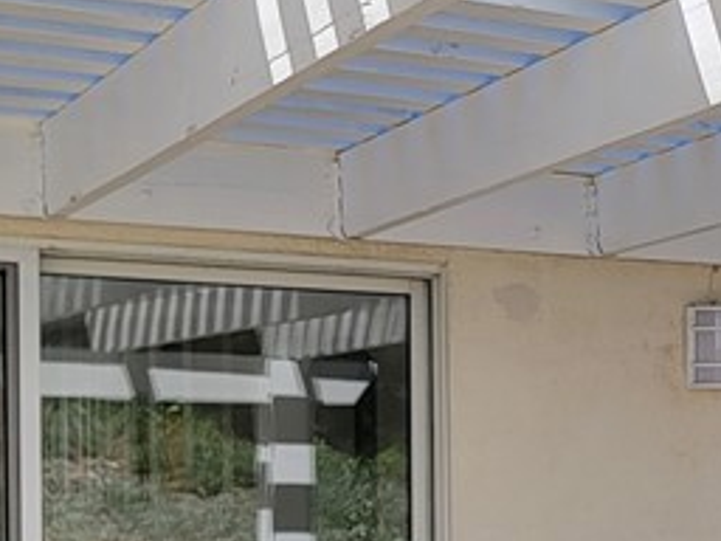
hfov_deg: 19.6
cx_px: 783
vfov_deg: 15.2
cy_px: 524
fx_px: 2000
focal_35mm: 96
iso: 16
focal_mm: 6.7
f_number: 1.8
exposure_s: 1/542
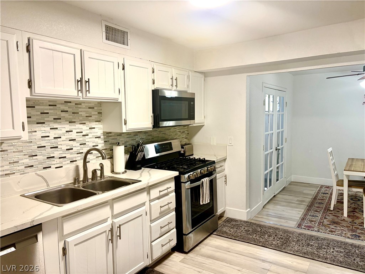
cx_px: 182
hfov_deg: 67.3
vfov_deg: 53.1
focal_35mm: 26
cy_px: 137
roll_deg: +0.8
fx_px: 274
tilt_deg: -4.0
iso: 100
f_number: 1.6
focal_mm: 5.96
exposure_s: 1/60
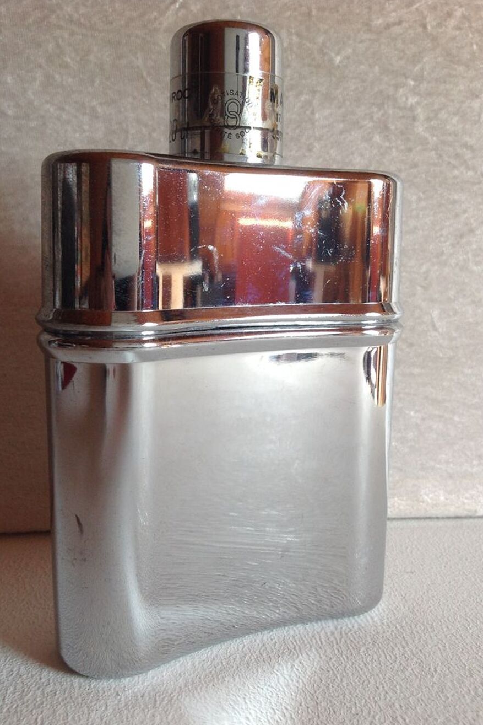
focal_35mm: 37
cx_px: 222
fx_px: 744
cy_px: 366
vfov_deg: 51.9
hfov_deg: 35.9
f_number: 2.4
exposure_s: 1/120
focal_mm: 4.28
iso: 80
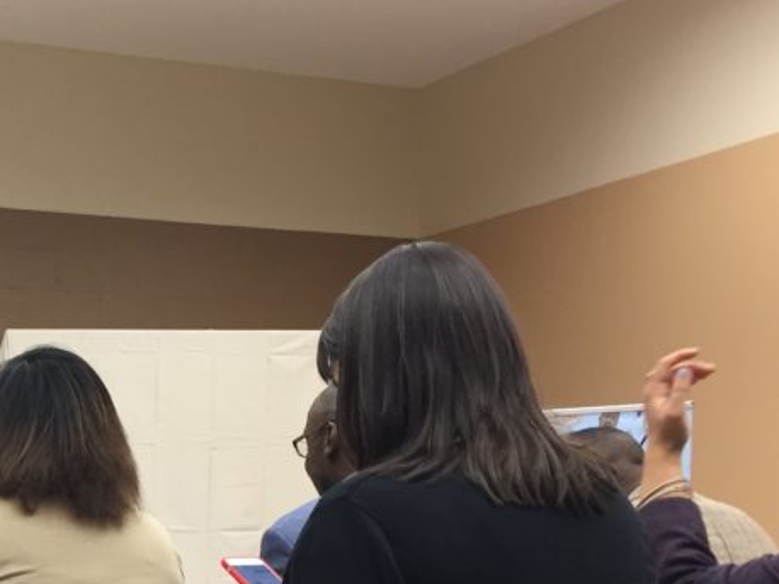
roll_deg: -0.6
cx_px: -82
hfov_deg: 24.0
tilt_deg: +0.3
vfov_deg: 18.8
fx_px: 1709
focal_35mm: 76
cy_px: 606
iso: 40
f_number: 2.2
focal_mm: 4.15
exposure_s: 1/30
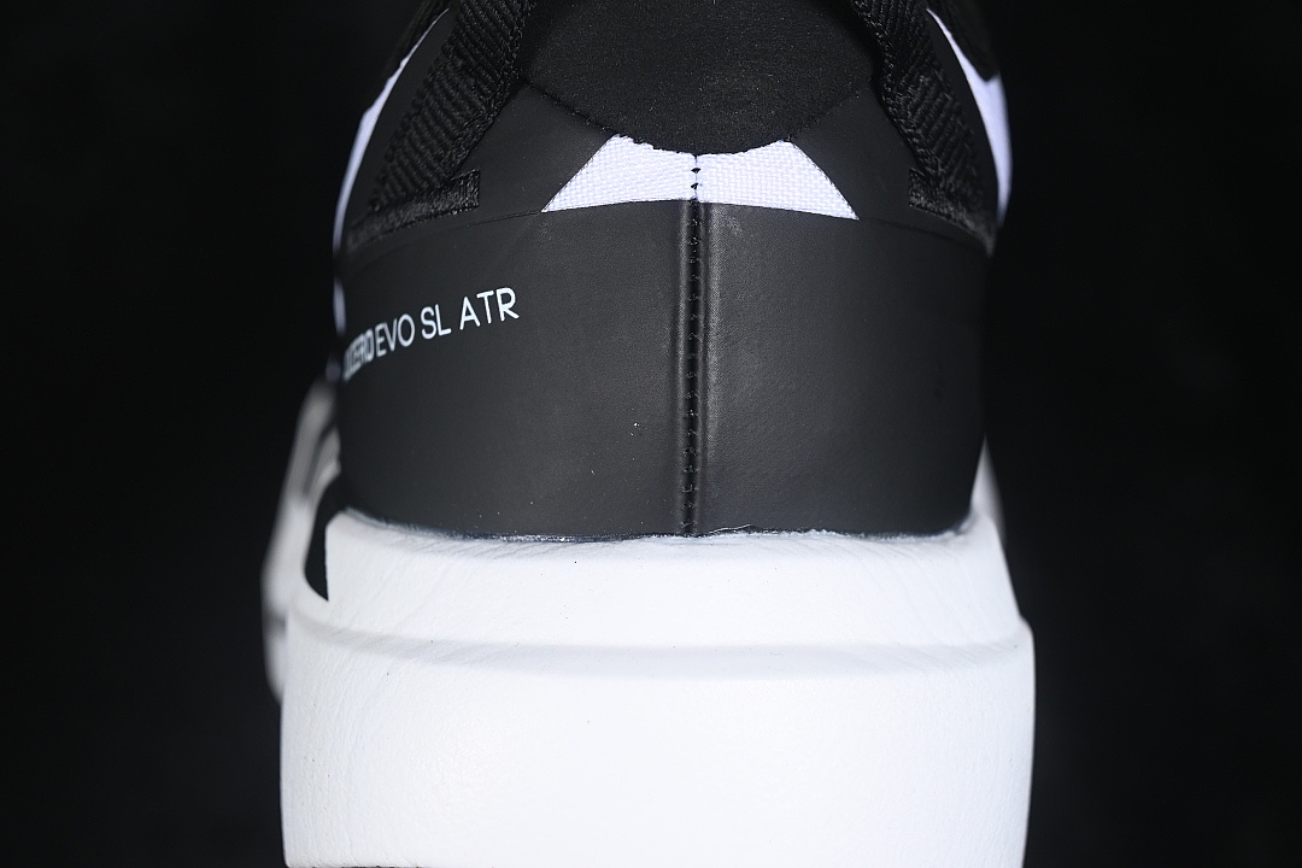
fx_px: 2712
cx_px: 651
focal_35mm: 75
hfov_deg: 27.0
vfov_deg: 18.2
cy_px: 434
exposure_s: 1/60
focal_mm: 50
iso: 160
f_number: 6.3
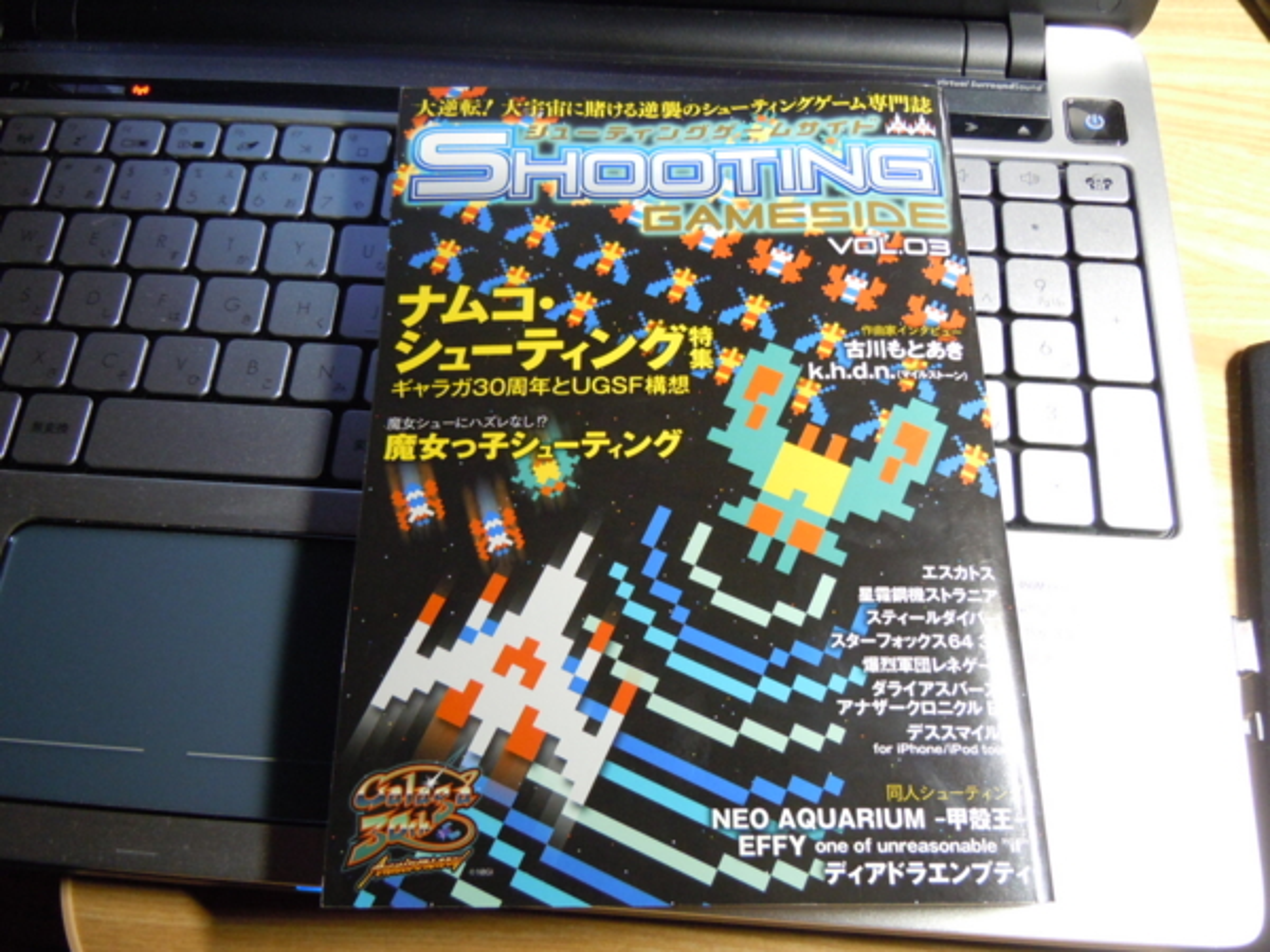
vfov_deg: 46.8
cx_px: 635
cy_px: 476
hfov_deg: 60.0
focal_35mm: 30
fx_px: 1101
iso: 400
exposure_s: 1/13
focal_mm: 5.4
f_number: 3.5
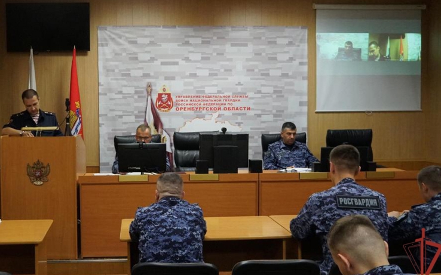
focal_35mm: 28
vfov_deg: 44.5
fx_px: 336
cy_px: 147
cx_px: 224
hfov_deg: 66.5
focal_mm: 18
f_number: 3.5
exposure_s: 1/160
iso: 5000
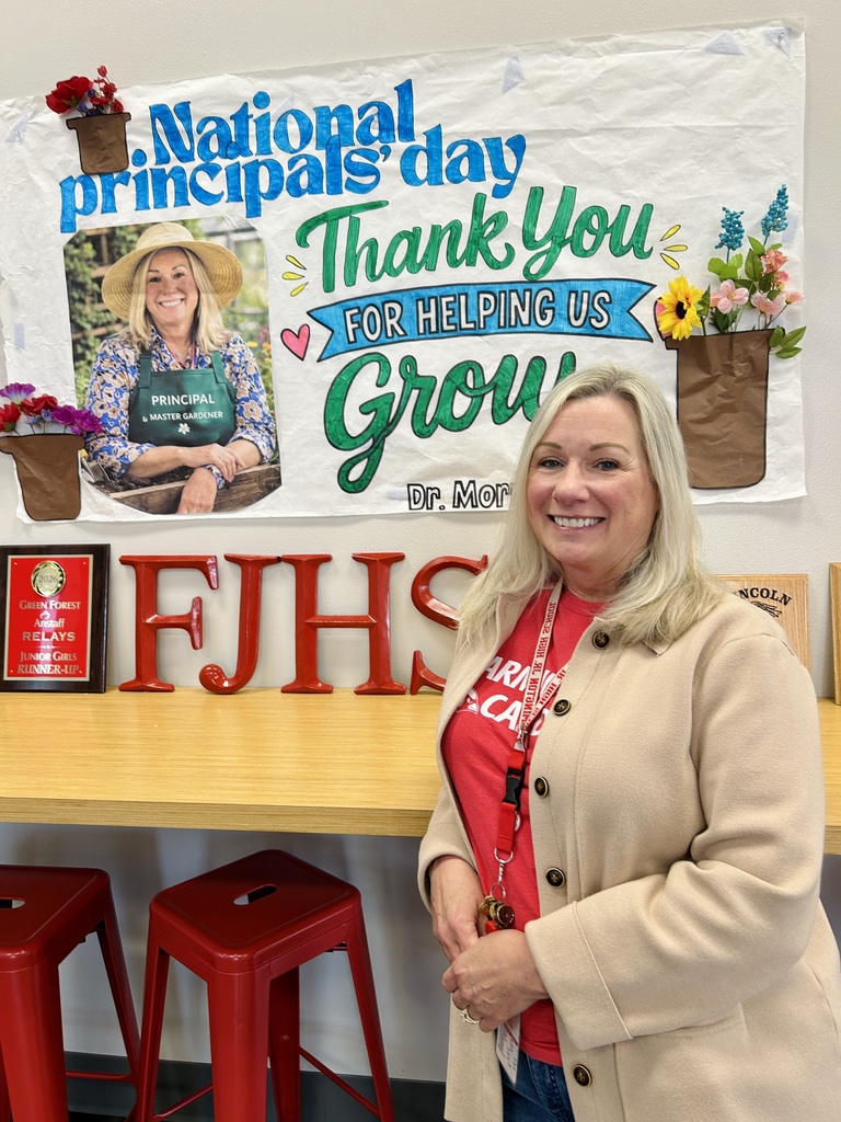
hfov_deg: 53.1
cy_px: 561
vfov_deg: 67.3
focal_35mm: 26
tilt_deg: -4.1
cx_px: 420
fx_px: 842
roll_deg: +2.6
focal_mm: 5.7
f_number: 1.5
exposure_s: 1/60
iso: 64
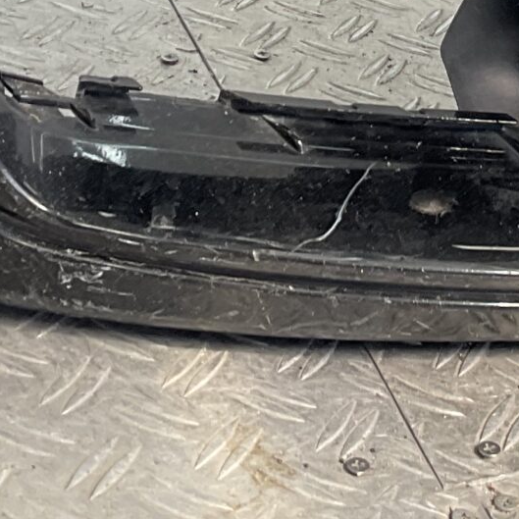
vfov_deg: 13.4
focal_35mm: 124
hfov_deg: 13.9
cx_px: 515
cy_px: -218
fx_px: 2103
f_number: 1.8
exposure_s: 1/108
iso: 16
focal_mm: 3
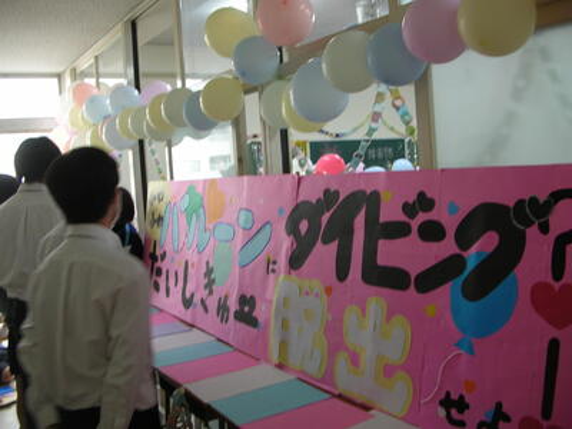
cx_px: 286
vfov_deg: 40.7
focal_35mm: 35
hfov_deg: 52.6
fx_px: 578
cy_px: 214
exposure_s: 1/13.5
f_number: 2.8
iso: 50
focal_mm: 5.8
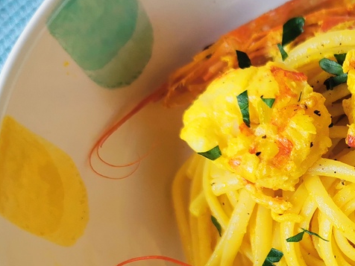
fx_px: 697
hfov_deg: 26.4
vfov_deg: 21.2
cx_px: 385
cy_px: 233
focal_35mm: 68
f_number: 1.6
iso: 50
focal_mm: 5.56
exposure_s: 1/365
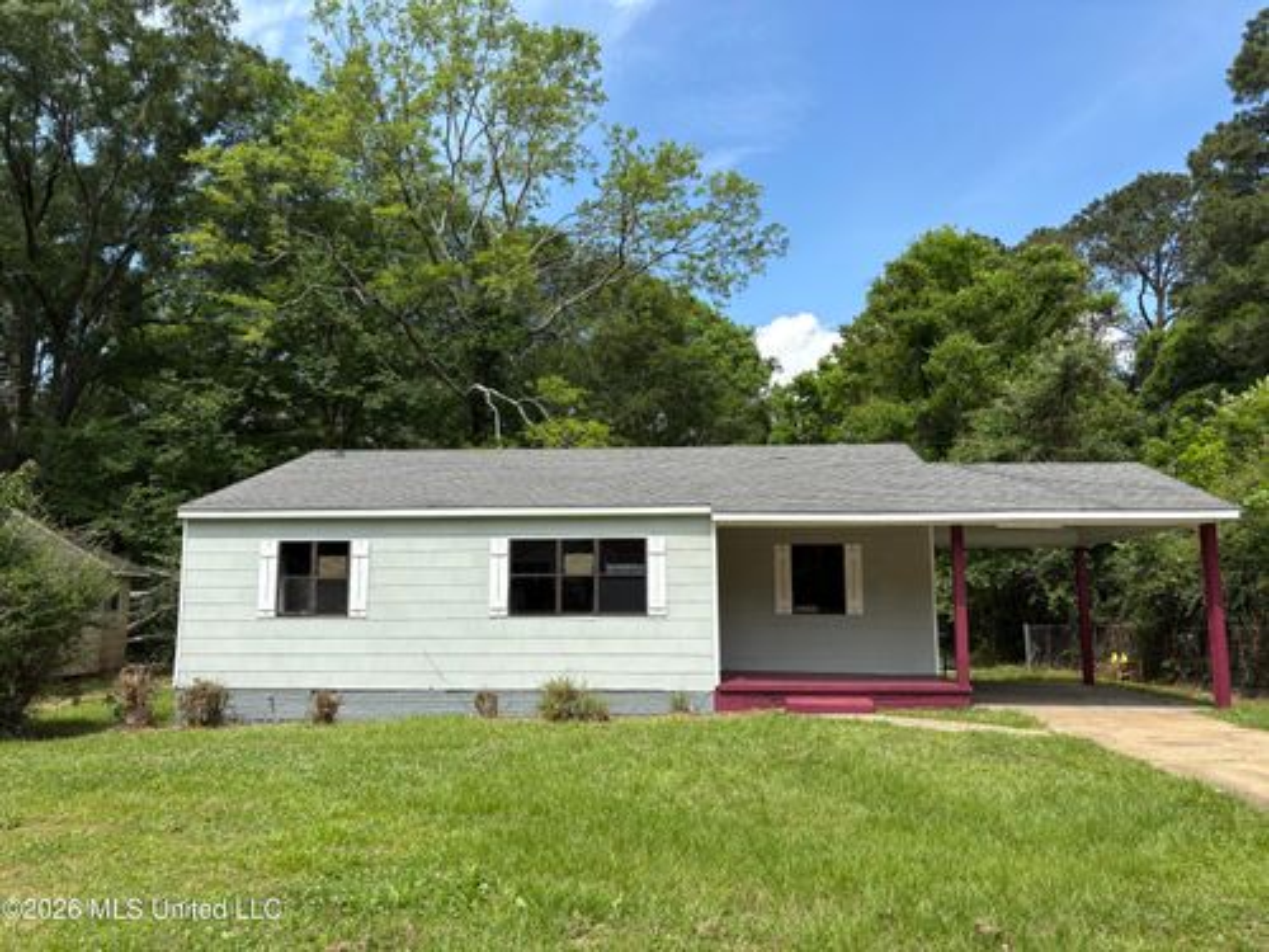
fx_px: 953
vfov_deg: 53.1
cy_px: 476
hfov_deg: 67.3
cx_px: 634
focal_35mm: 26
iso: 50
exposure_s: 1/2364
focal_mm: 5.96
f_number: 1.6
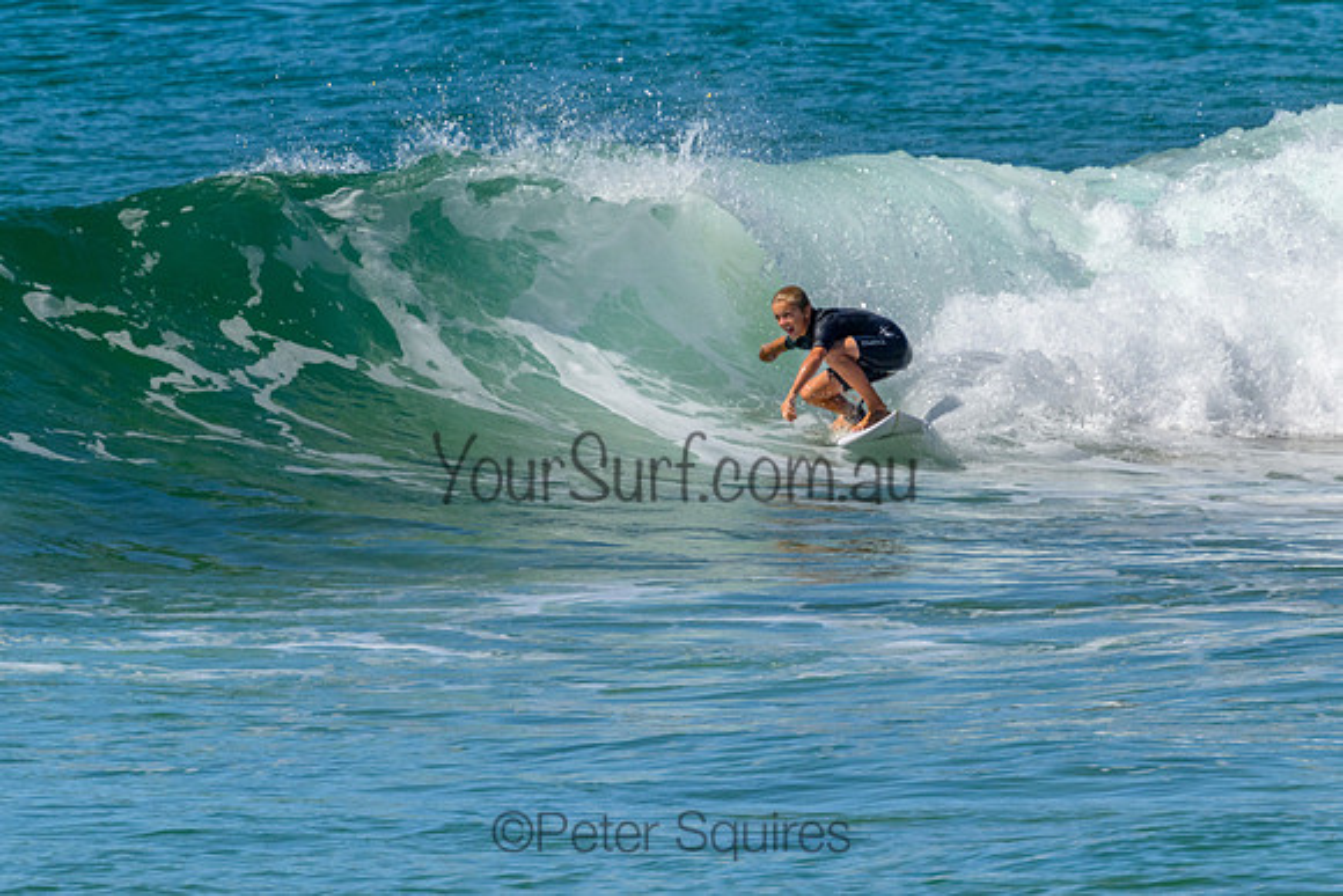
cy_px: 372
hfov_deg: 1.9
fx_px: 41065
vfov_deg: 1.3
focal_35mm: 1101
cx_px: 836
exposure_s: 1/2000
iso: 800
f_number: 11
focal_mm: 800
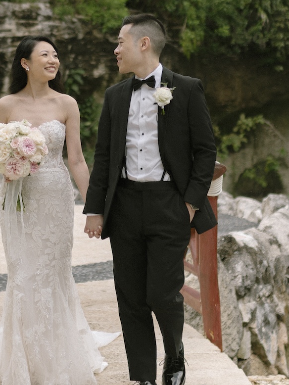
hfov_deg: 13.6
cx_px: 41
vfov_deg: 18.1
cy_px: 115
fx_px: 1202
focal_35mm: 108
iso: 250
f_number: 1.8
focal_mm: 35
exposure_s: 1/4000
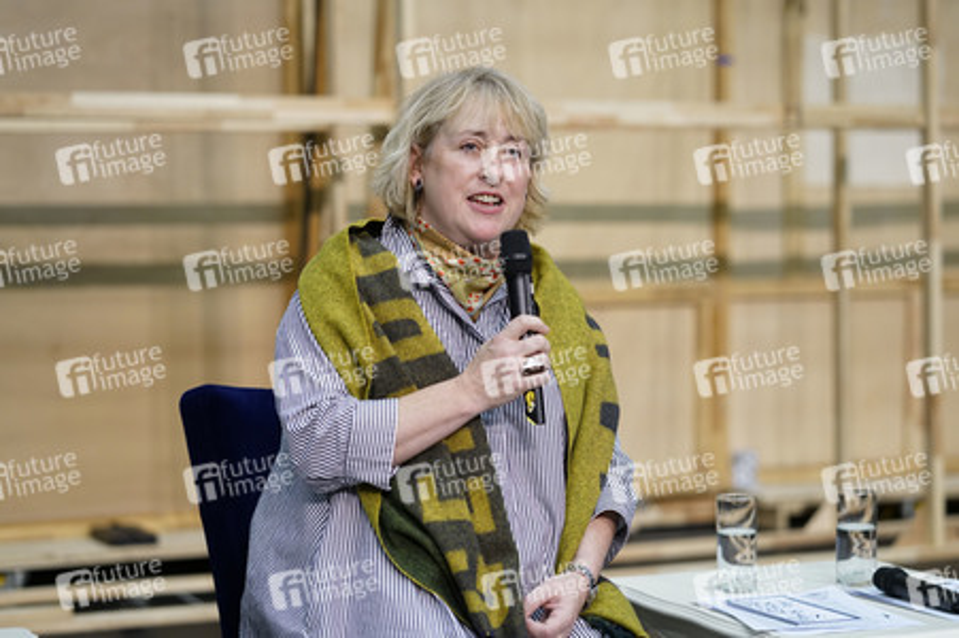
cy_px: 319
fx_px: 2263
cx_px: 480
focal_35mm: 85
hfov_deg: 23.9
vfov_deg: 16.0
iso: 1600
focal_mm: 85
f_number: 2.8
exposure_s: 1/200
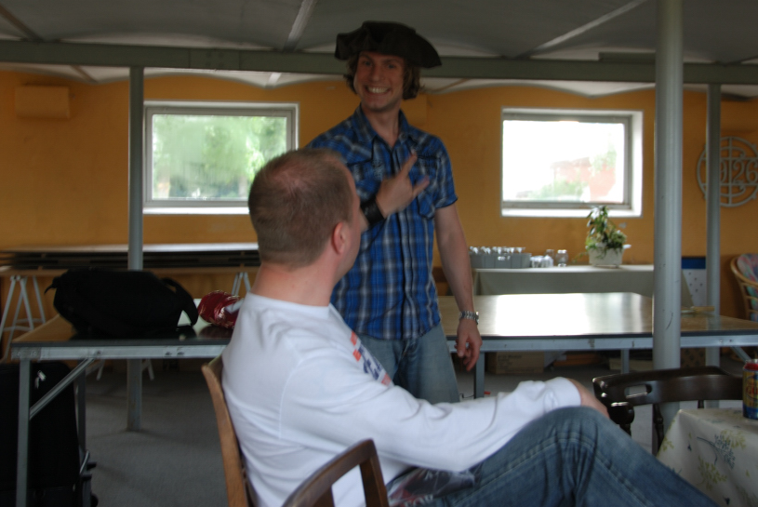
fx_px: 1033
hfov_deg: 40.3
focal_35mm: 49
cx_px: 386
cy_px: 210
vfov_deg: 27.5
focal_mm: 26
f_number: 4
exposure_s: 1/8
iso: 100
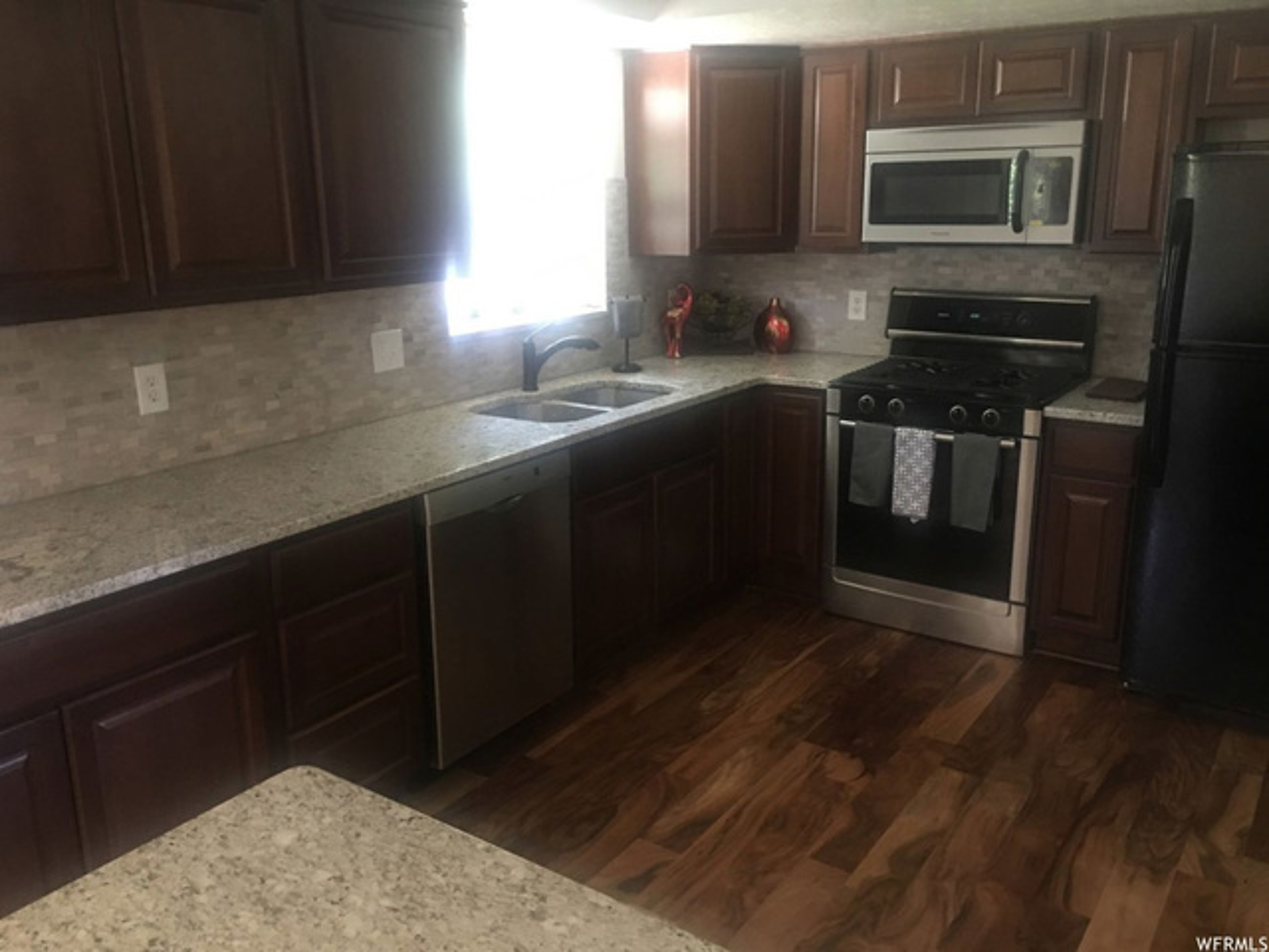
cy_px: 476
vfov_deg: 48.2
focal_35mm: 29
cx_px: 634
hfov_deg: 61.7
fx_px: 1063
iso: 50
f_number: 2.2
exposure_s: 1/4
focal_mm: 4.15
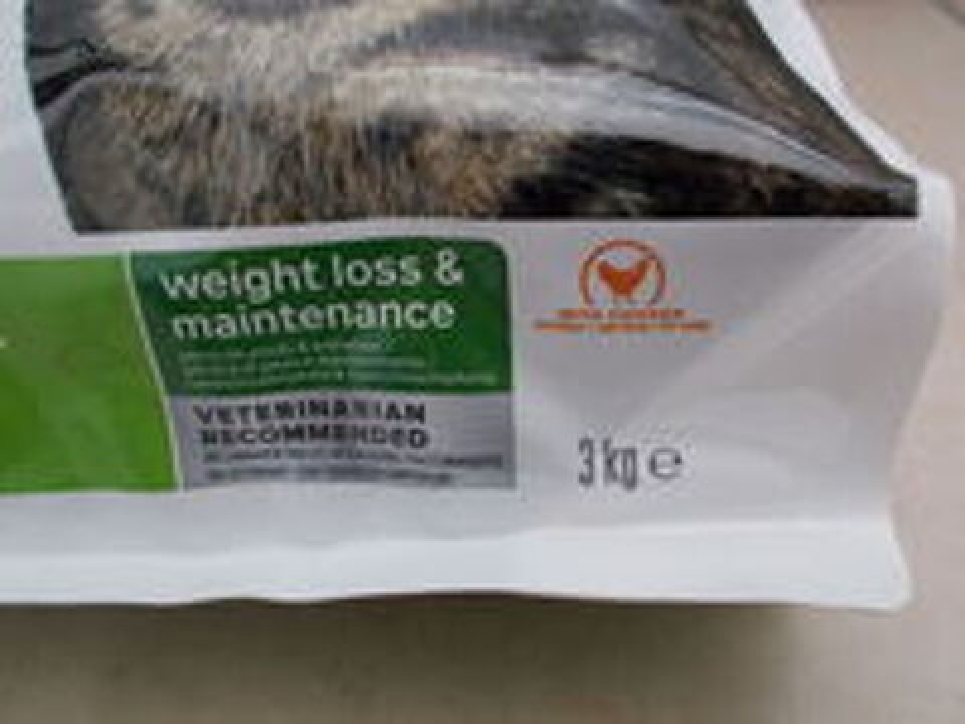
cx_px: 482
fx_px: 836
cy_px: 362
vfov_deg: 46.8
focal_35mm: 30
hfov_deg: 60.0
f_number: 3.4
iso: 200
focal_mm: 5.3
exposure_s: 1/25
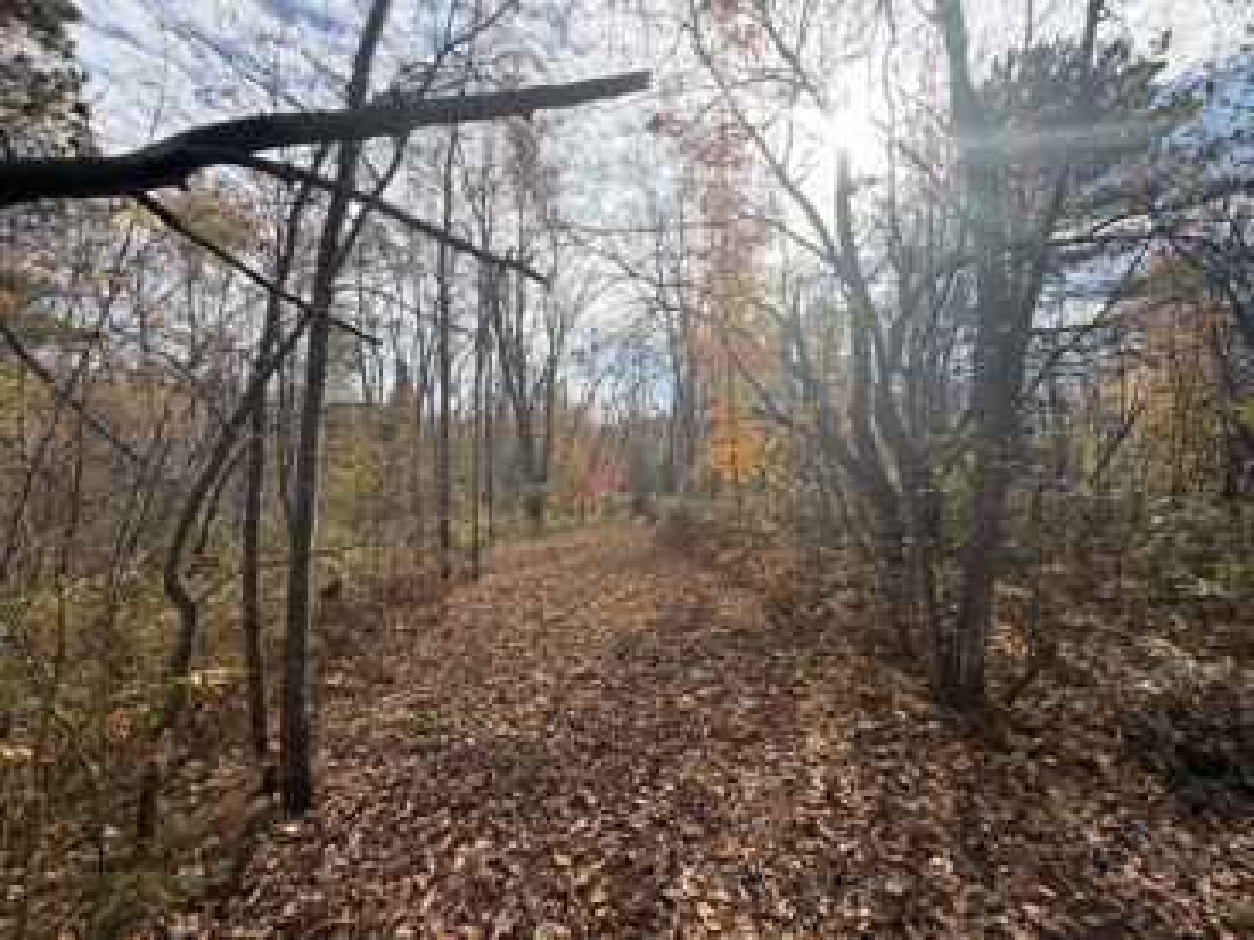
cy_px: 470
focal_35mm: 14
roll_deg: -1.4
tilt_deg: +1.1
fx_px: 507
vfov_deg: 85.6
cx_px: 627
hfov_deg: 102.1
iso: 64
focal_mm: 2.22
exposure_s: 1/502
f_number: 2.2
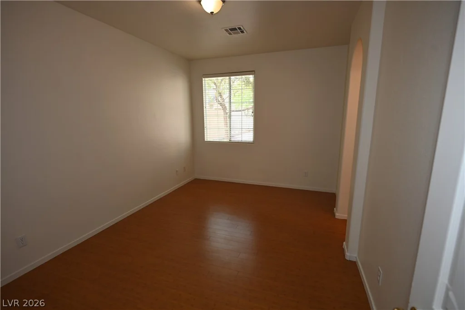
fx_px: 220
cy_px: 155
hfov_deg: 93.3
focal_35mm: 17
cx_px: 232
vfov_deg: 70.5
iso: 200
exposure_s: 1/80
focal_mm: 17
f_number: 4.5
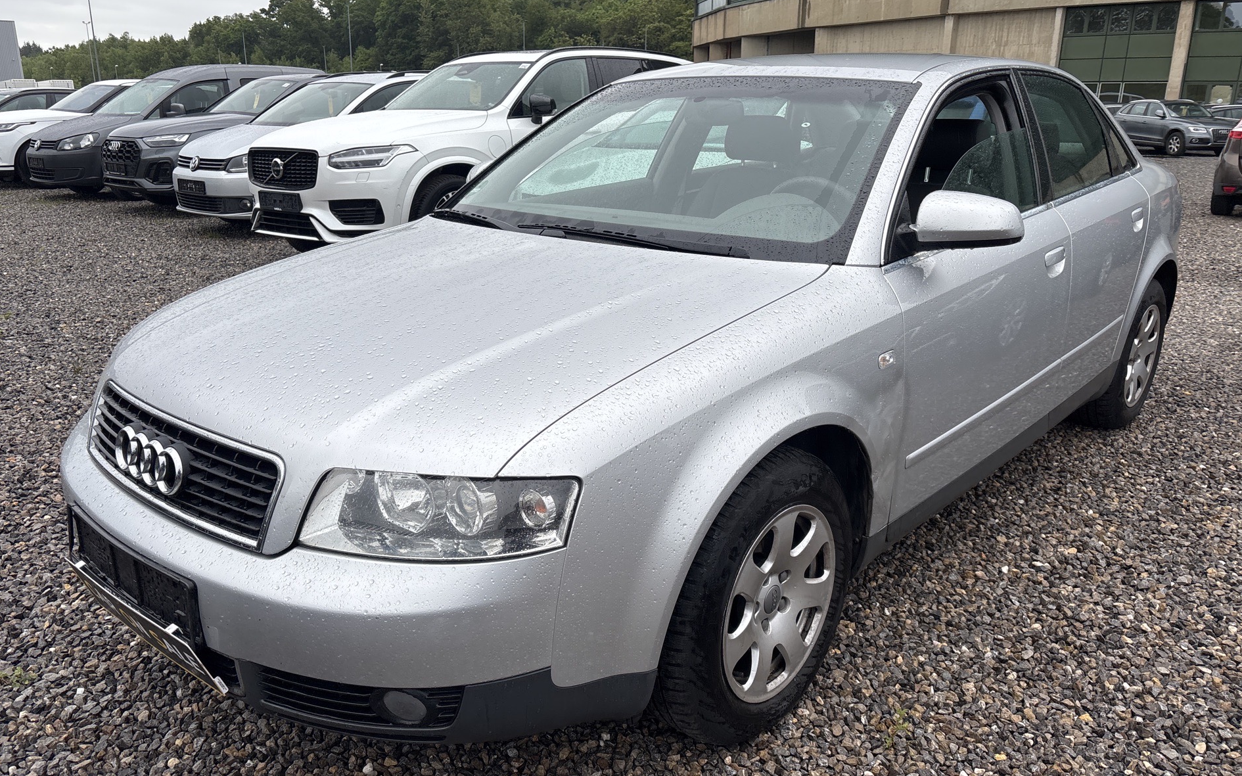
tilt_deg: -16.1
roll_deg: -0.6
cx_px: 622
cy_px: 404
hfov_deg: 66.5
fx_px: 948
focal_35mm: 28
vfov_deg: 44.5
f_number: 1.6
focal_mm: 5.96
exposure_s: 1/818
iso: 50
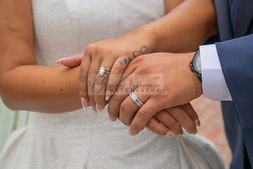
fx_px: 492
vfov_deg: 19.5
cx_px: 126
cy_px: 84
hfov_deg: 28.8
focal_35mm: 70
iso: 200
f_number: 5.6
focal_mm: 70
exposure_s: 1/200
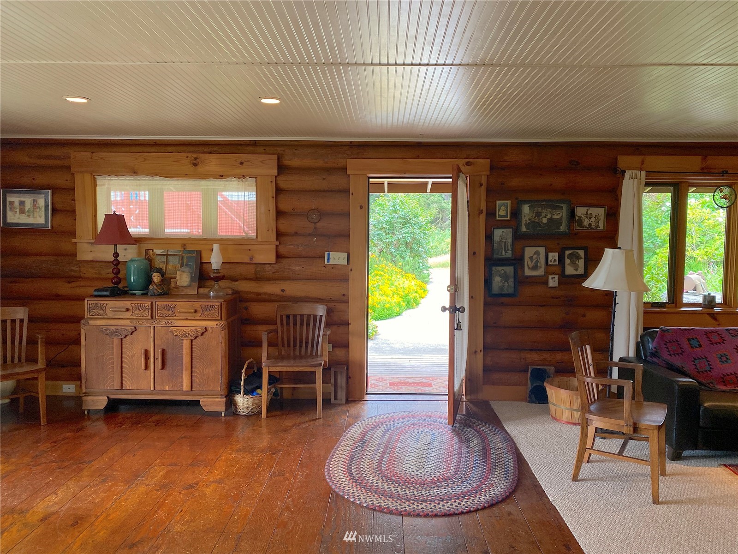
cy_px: 277
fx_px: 554
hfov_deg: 67.3
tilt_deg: -3.8
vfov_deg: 53.1
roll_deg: +0.2
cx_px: 369
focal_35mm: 26
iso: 64
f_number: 1.8
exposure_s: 1/120
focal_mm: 4.25
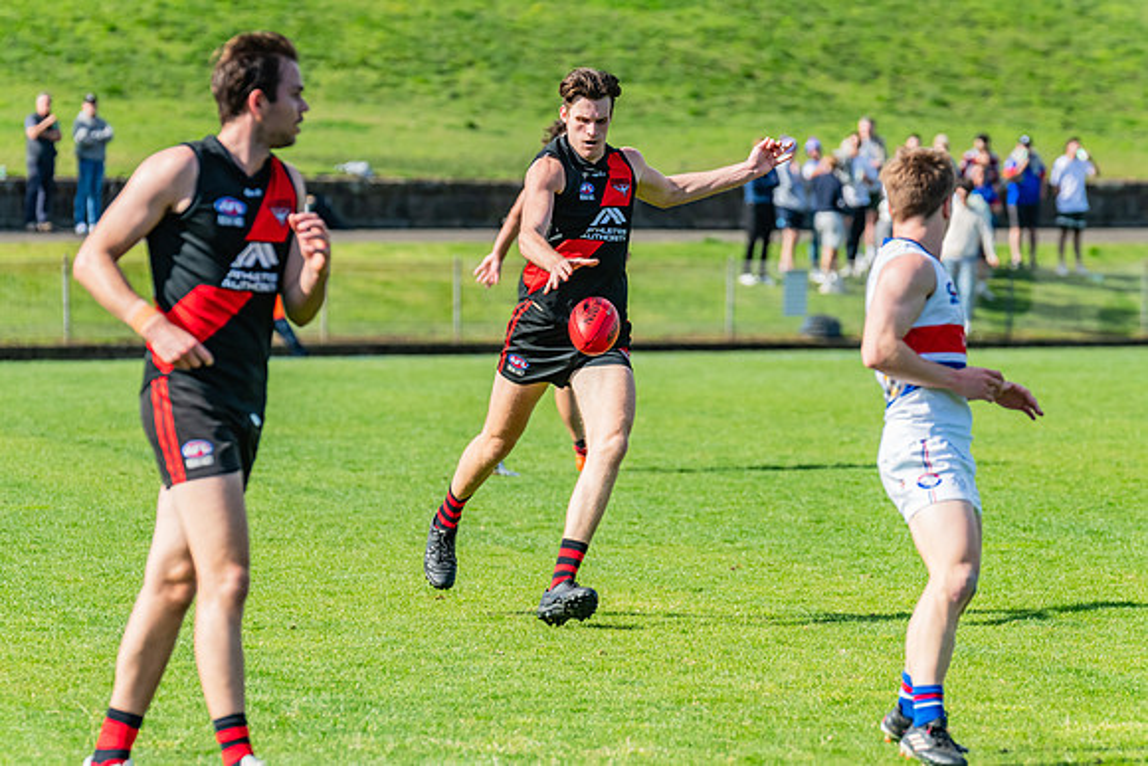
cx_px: 559
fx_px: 9670
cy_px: 383
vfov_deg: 4.5
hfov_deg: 6.8
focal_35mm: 303
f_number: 8
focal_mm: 290
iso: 800
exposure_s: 1/1600
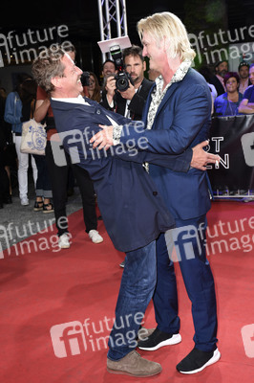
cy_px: 192
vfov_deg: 38.9
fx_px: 541
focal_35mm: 51
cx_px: 127
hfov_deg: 26.4
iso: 500
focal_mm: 34
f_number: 6.3
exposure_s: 1/160
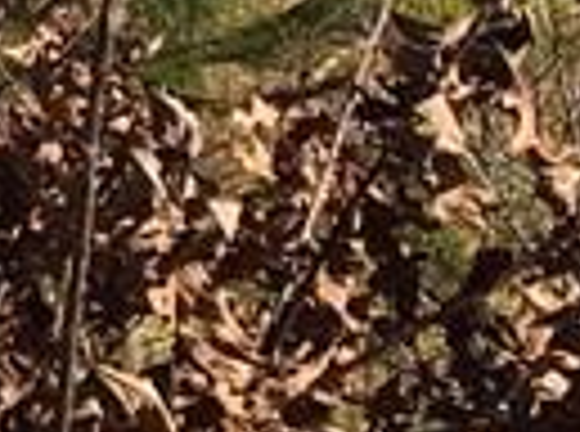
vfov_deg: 5.9
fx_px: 3860
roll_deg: +1.0
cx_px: -1628
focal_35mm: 231
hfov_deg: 6.9
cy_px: -850
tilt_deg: +0.2
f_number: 2.2
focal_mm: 4.15
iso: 25
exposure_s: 1/1479
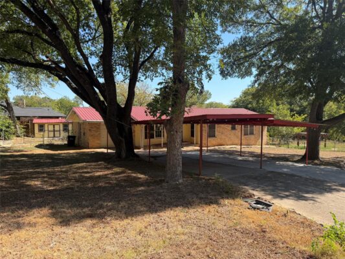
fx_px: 239
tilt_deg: -2.6
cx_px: 172
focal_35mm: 24
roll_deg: -0.8
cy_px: 130
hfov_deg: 71.6
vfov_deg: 56.8
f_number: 1.78
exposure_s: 1/2000
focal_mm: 6.76
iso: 100
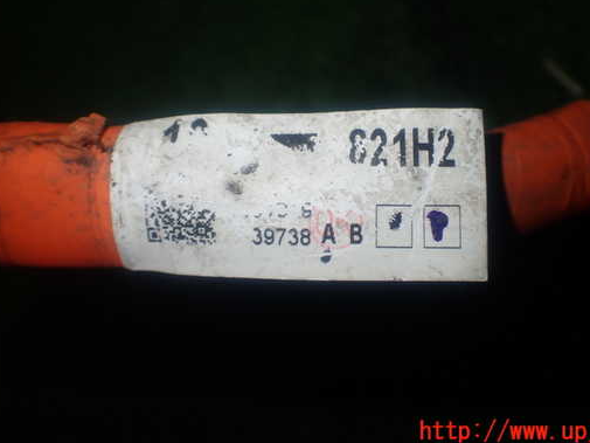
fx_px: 648
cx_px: 333
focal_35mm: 38
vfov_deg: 37.6
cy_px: 184
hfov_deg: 48.8
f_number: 2.4
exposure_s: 1/80
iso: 100
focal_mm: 5.79
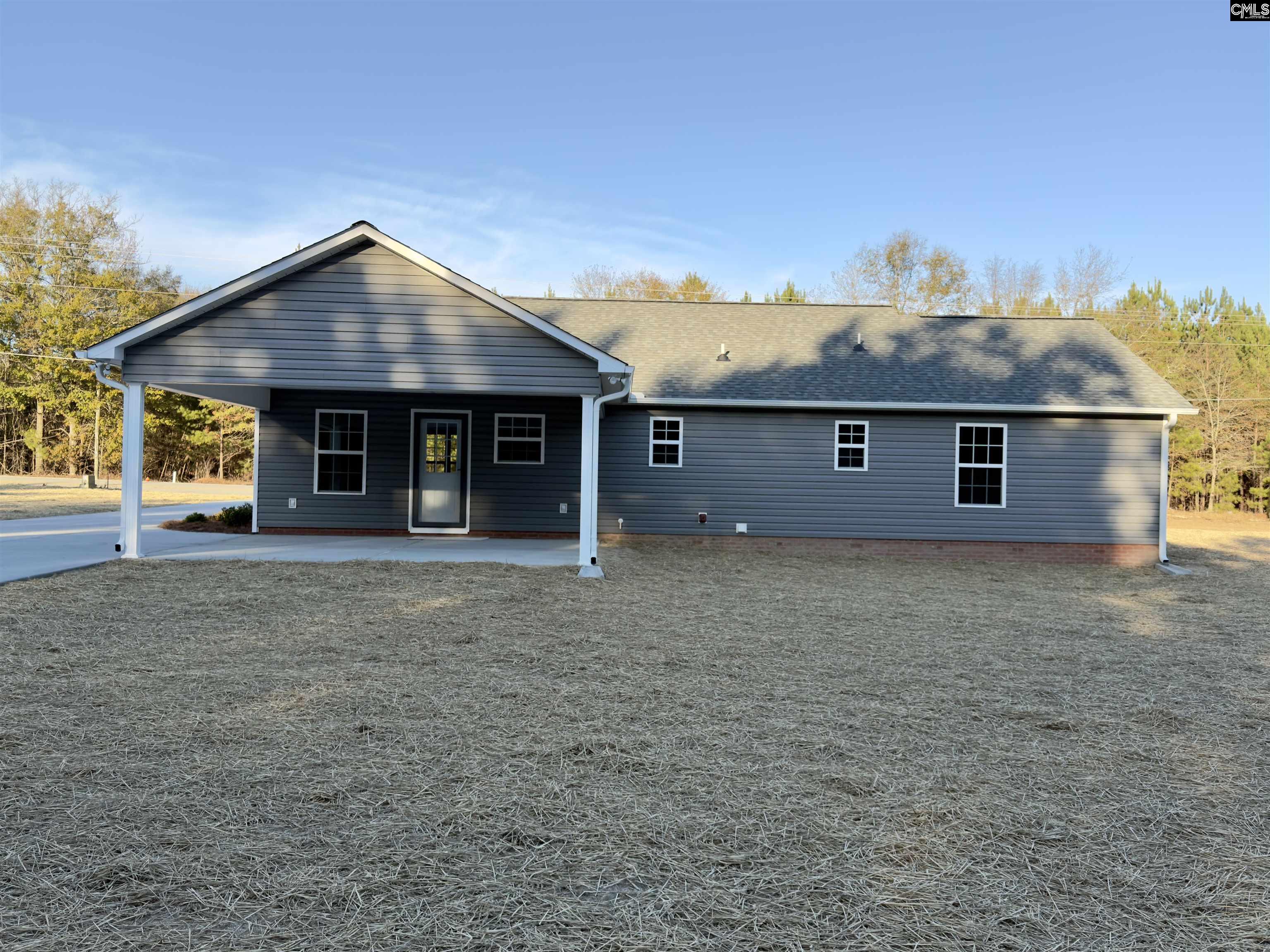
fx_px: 1174
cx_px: 635
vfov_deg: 44.2
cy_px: 476
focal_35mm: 32
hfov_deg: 56.8
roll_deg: -0.8
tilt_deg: +1.1
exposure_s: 1/1818
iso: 64
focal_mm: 6.76
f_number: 1.78
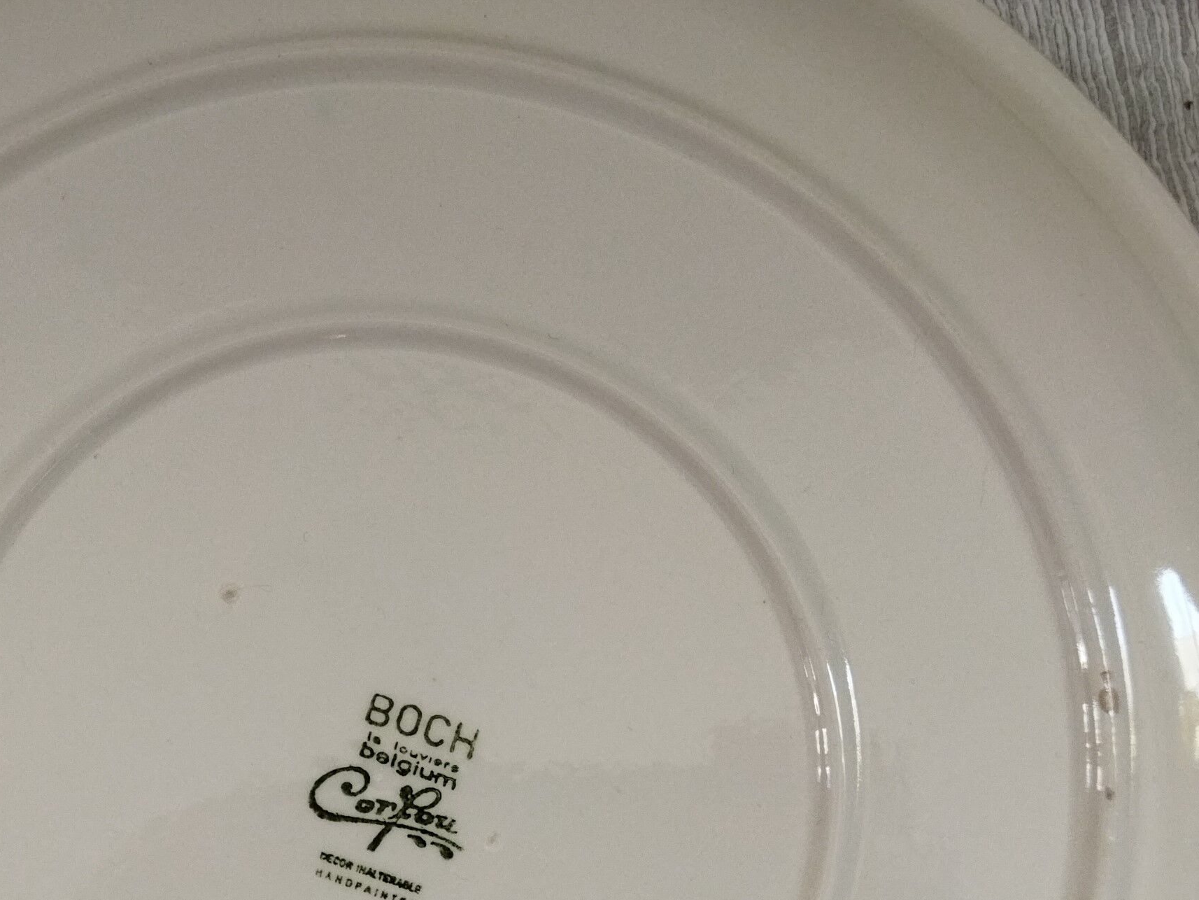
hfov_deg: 30.6
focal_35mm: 63
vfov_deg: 22.8
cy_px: 779
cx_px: 428
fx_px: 2182
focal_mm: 4.71
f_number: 1.79
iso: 125
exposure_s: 1/100
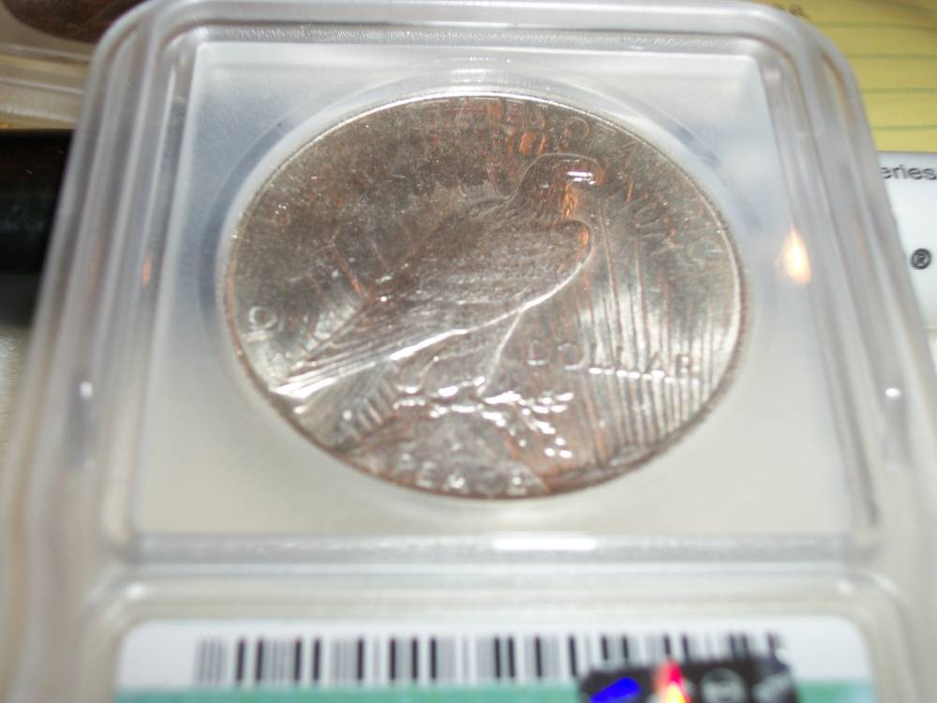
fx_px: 1353
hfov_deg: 38.2
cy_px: 352
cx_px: 468
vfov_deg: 29.1
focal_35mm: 50
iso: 80
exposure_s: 1/80
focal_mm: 8.8
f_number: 3.6
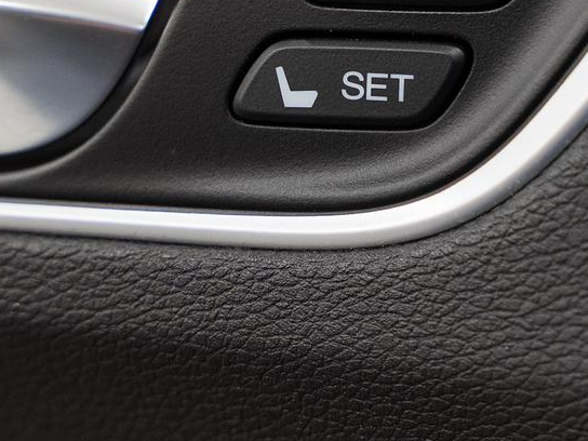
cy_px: -25
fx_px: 2973
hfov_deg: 11.3
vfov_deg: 8.4
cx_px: 431
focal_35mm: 175
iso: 640
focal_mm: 54.6
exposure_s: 1/40
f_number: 3.5
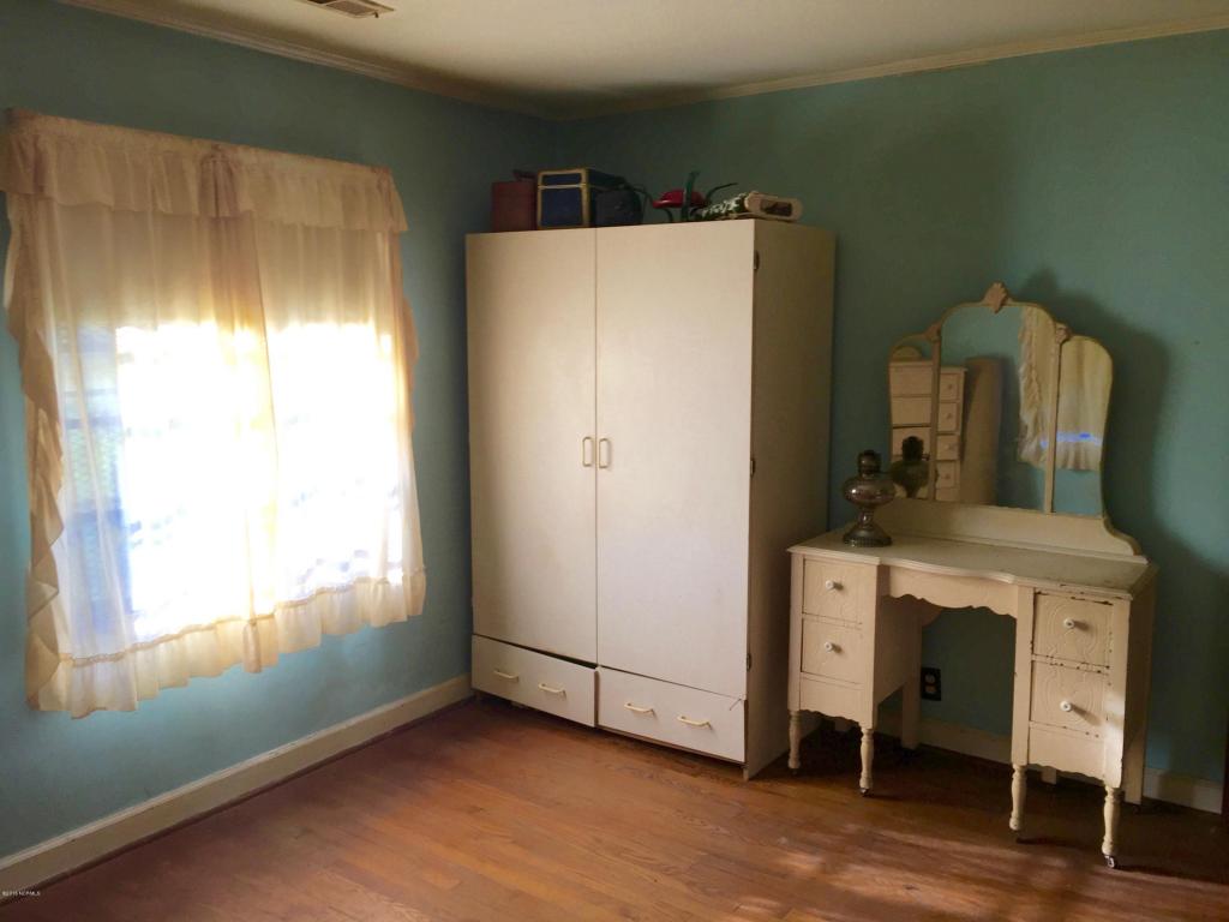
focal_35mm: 29
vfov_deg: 48.2
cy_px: 461
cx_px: 614
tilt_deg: -6.3
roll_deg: -0.2
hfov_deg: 61.7
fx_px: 1030
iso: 32
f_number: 2.2
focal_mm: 4.15
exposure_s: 1/40
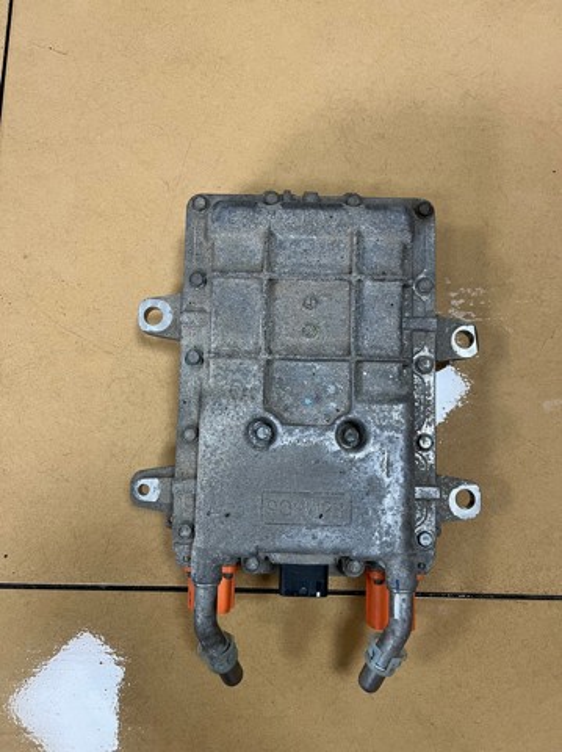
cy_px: 376
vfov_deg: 67.4
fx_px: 564
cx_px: 281
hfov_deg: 53.0
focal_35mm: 26
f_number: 1.6
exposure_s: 1/50
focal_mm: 5.1
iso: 100
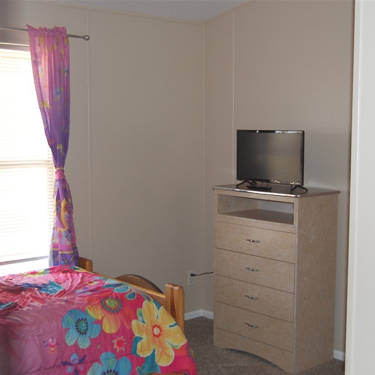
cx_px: 213
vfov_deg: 34.0
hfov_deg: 34.0
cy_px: 188
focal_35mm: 50
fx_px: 613
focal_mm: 26
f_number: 4.2
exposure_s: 1/60
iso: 400
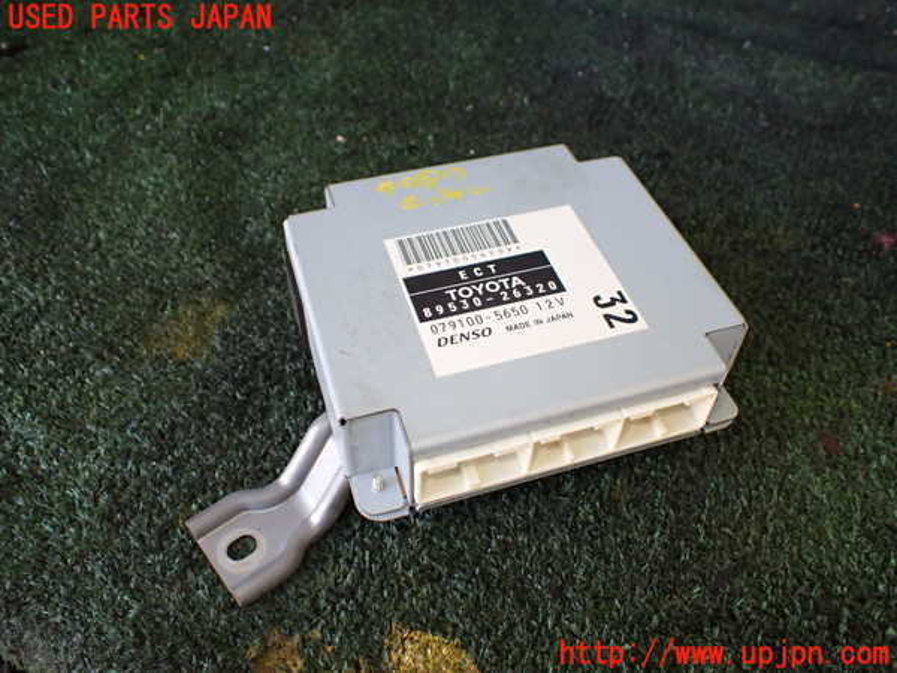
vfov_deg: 46.8
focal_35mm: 30
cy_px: 336
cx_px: 448
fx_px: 777
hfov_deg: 60.0
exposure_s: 1/125
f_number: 2.3
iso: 400
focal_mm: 5.4
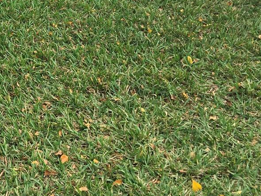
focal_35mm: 79
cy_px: -2
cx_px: -72
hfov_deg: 22.3
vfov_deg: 18.2
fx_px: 596
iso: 25
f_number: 2.2
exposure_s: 1/196
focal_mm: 4.15
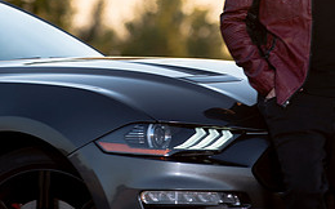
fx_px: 4150
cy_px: 6
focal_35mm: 455
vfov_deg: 2.9
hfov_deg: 4.6
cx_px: 157
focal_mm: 200
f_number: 5
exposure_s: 1/100
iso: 50
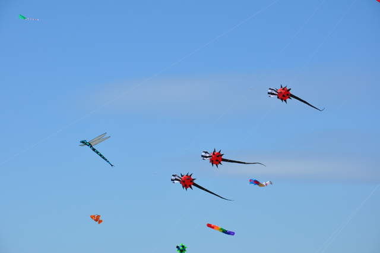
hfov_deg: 13.1
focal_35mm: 158
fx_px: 1660
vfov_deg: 8.7
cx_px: 190
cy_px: 126
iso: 200
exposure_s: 1/500
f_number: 10
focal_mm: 105
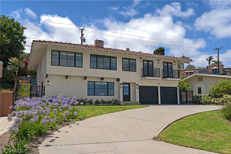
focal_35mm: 30
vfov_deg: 43.6
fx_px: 193
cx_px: 116
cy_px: 77
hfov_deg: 61.9
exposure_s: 1/2000
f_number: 9
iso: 800
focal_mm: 30
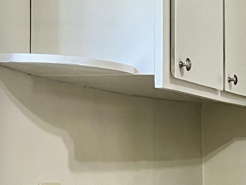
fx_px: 853
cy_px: 144
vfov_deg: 12.3
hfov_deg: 14.2
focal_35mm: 120
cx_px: 466
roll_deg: +0.9
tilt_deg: +0.4
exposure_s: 1/60
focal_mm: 5.7
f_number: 1.5
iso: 200
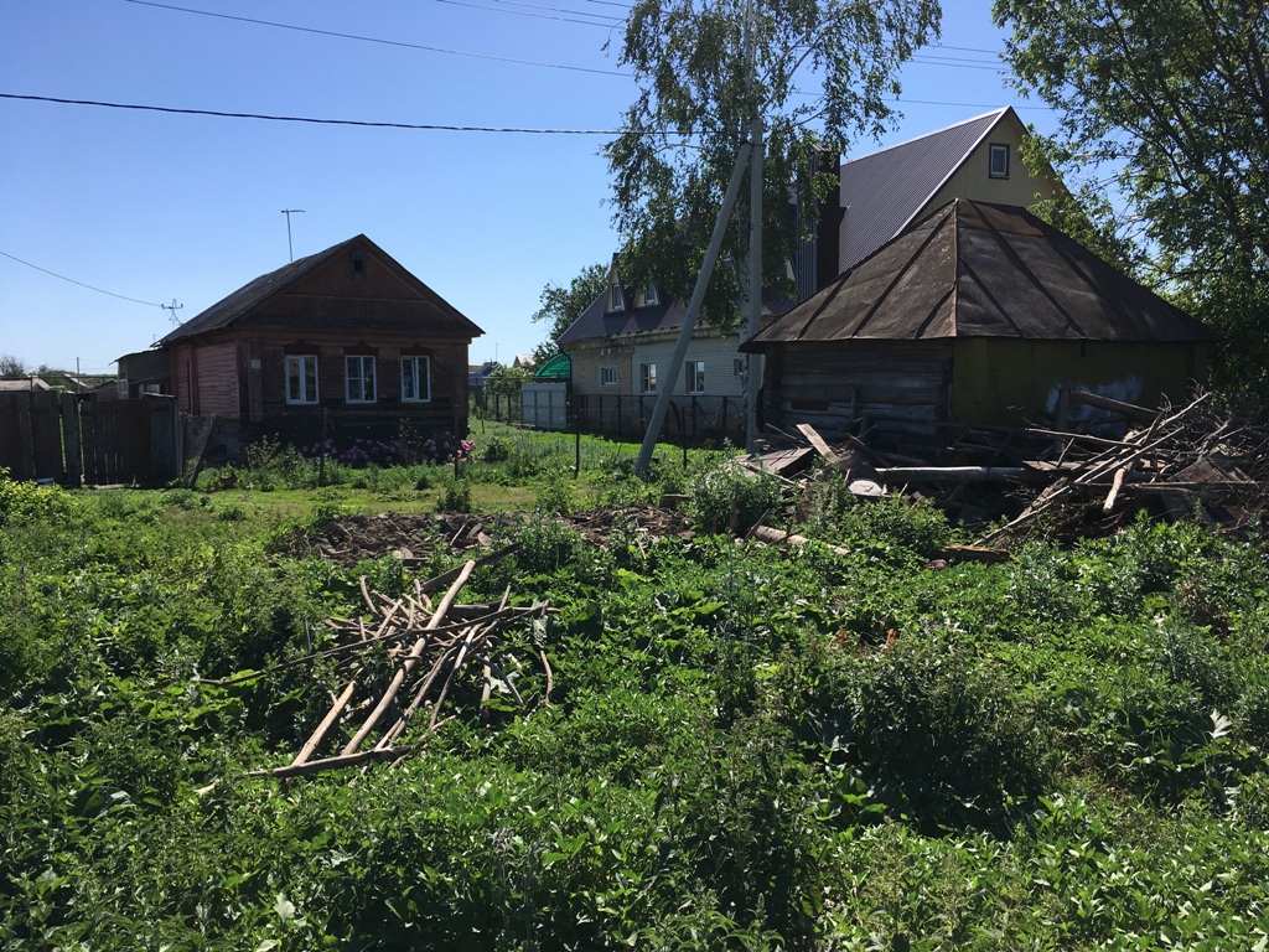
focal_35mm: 29
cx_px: 634
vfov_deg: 48.2
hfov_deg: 61.7
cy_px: 476
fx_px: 1063
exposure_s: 1/1637
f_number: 2.2
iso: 25
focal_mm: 4.15
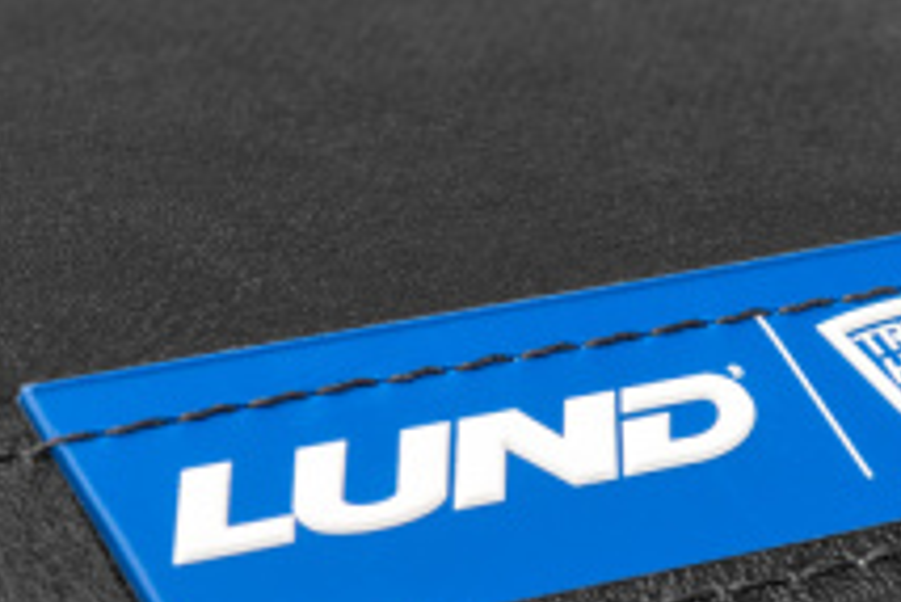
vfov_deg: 5.3
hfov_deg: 7.8
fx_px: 6561
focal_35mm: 262
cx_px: 632
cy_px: 375
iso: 100
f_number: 14
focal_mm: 70
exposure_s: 1/60
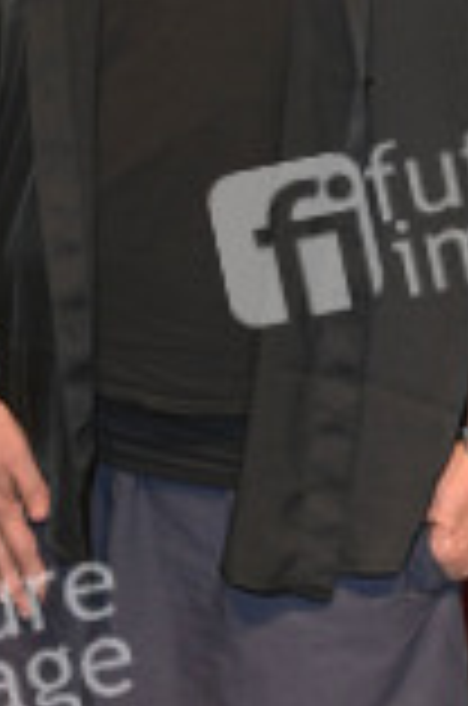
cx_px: 32
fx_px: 2096
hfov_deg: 12.6
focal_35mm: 107
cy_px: -4
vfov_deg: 18.6
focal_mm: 42
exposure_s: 1/80
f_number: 5.6
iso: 4000
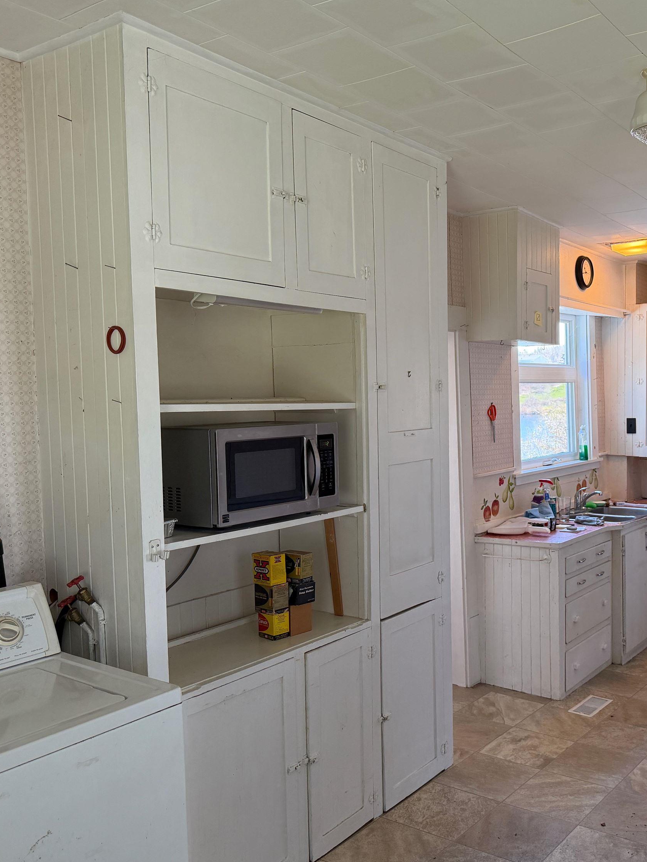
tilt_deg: -3.2
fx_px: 822
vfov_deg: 55.3
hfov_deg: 41.8
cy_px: 430
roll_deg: +0.7
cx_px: 478
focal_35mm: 33
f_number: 1.78
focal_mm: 6.76
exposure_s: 1/121
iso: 200
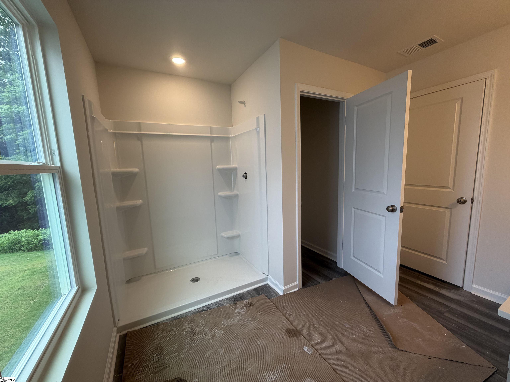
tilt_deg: -7.3
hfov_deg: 102.1
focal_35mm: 14
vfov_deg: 85.7
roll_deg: +2.8
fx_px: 206
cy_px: 191
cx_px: 255
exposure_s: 1/120
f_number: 2.2
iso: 125
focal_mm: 2.22
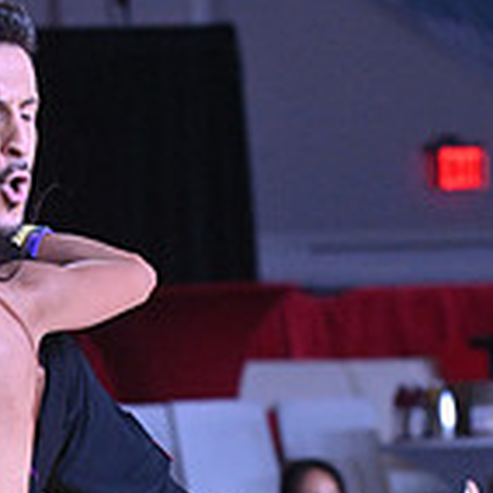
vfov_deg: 3.1
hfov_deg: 3.1
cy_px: 774
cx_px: -154
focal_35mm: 556
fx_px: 8959
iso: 4000
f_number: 8
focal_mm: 160
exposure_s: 1/400
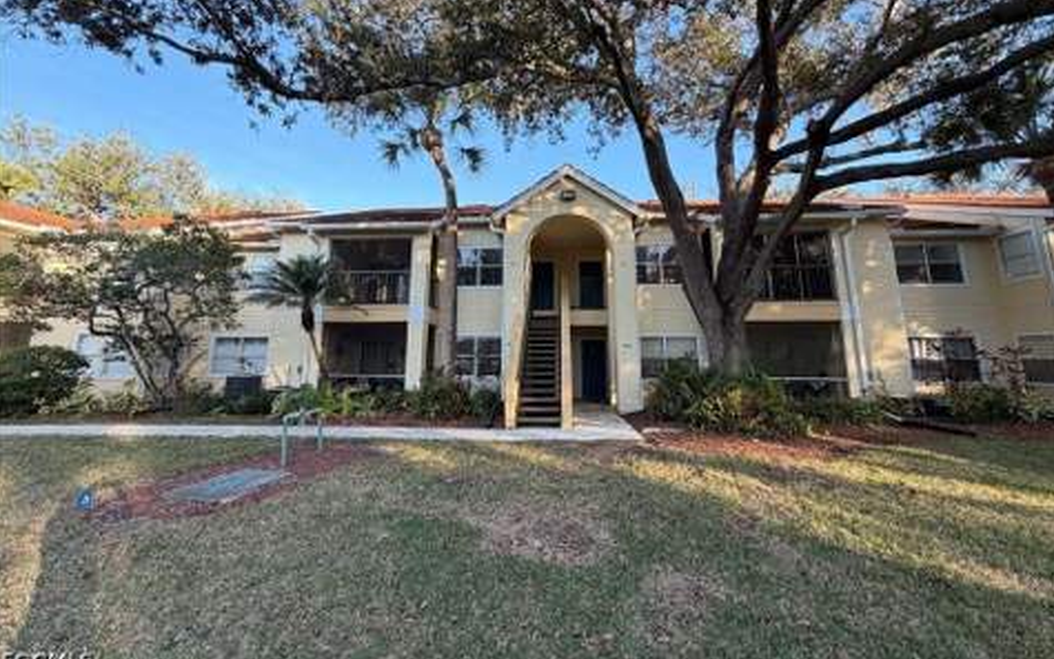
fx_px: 431
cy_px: 280
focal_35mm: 15
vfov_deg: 74.3
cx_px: 528
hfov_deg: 101.5
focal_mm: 2.22
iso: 50
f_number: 2.2
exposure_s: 1/153
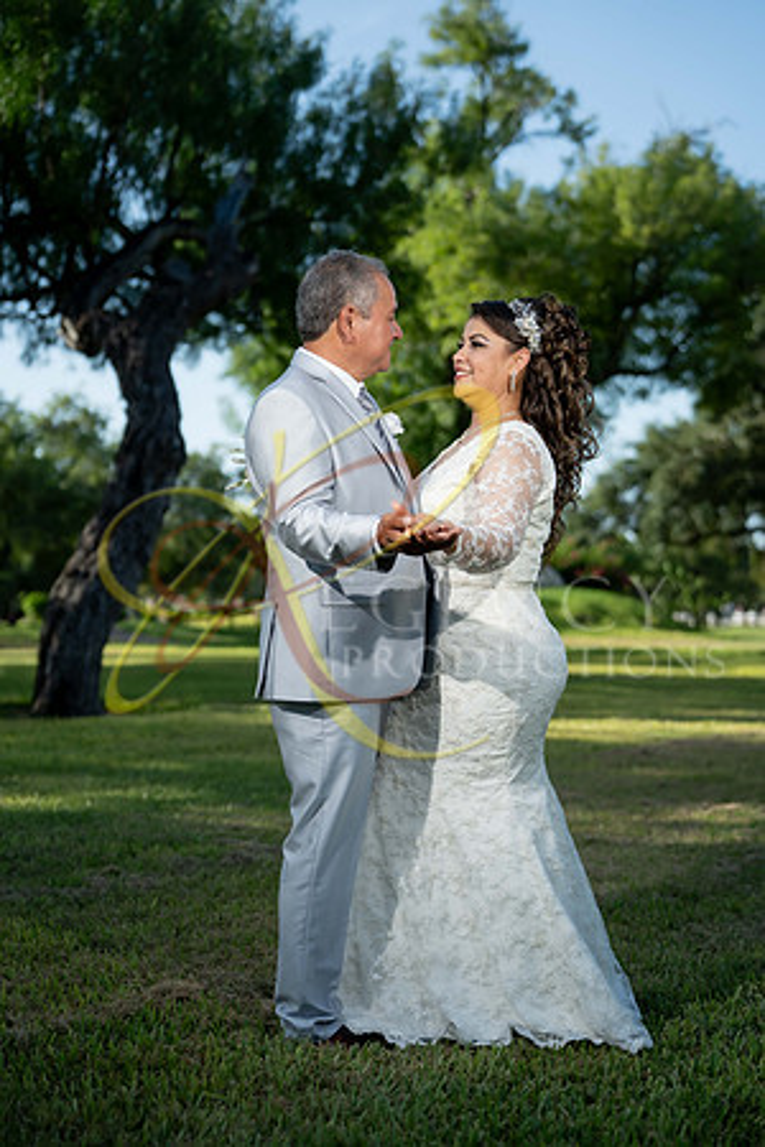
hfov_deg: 24.6
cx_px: 382
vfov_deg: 36.2
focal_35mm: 55
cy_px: 574
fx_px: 1753
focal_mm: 55
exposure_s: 1/2500
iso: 250
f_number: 2.5
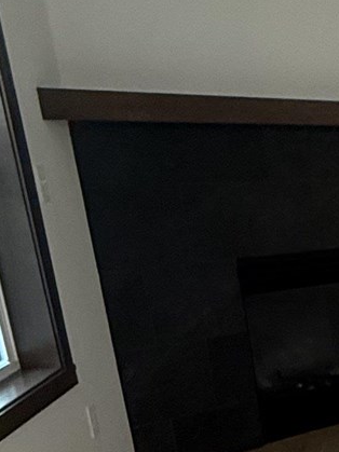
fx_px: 1006
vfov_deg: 23.7
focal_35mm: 77
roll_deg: -2.8
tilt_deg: -21.6
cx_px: 775
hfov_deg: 14.2
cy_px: 504
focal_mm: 2.22
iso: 250
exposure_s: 1/60
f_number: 2.2
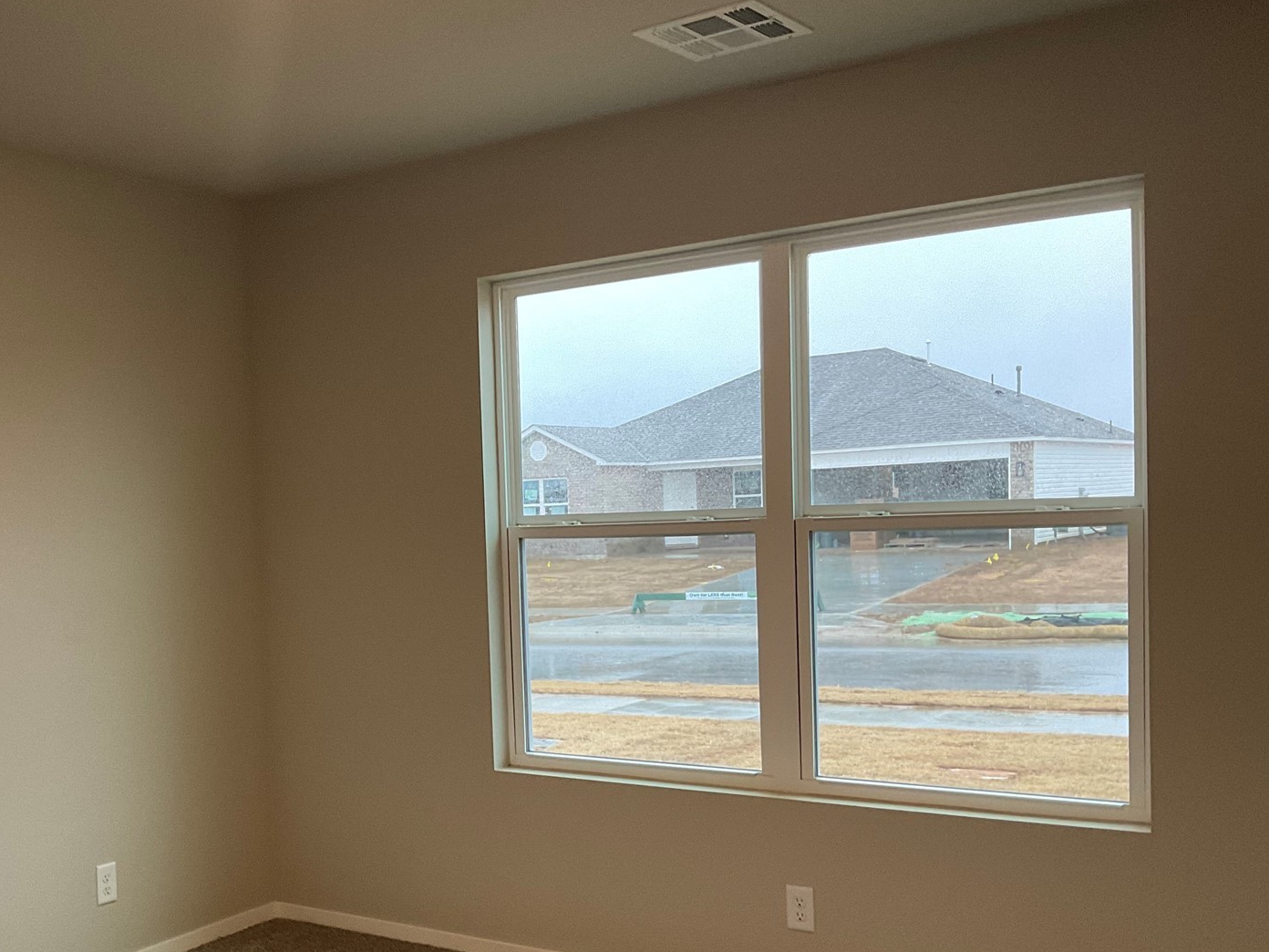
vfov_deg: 35.7
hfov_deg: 45.9
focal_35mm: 40
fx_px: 1466
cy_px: 606
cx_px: 403
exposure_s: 1/60
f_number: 1.8
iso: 80
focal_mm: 3
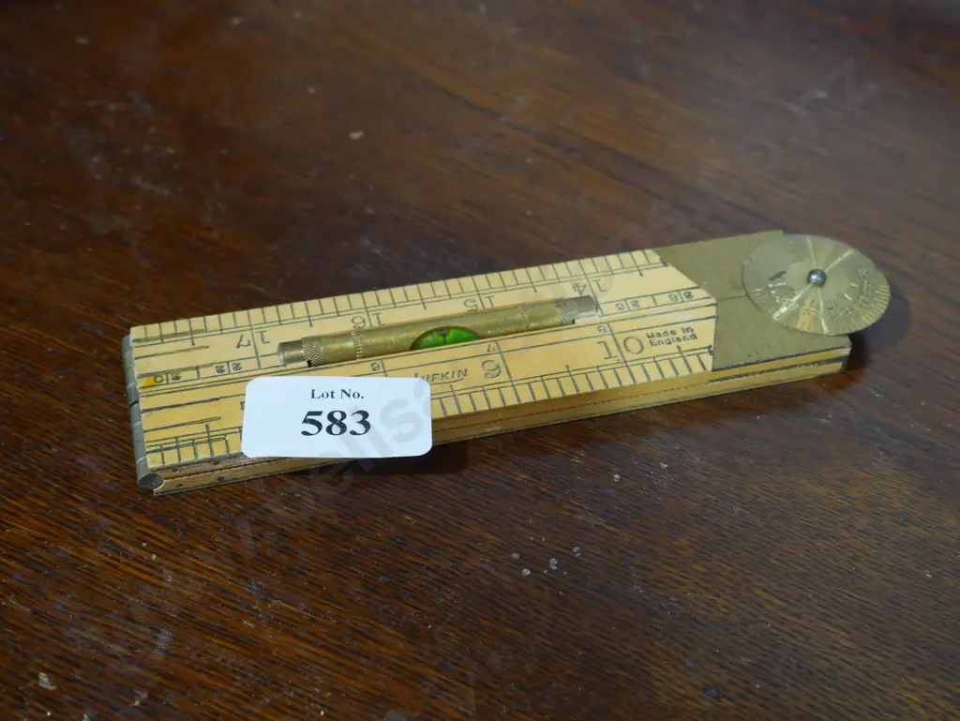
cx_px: 480
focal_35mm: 50
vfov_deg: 29.1
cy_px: 360
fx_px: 1387
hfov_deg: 38.2
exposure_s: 1/60
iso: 1000
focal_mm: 25
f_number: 5.3
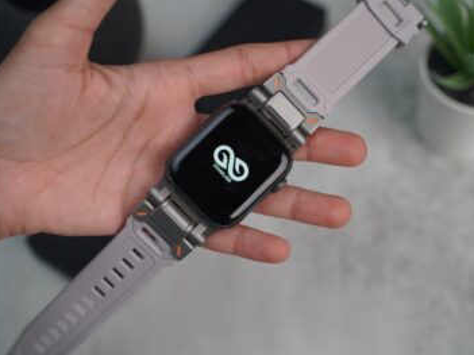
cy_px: 179
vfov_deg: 25.6
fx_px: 780
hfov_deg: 33.8
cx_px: 242
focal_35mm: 57
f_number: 4
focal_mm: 52
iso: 1250
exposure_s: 1/160
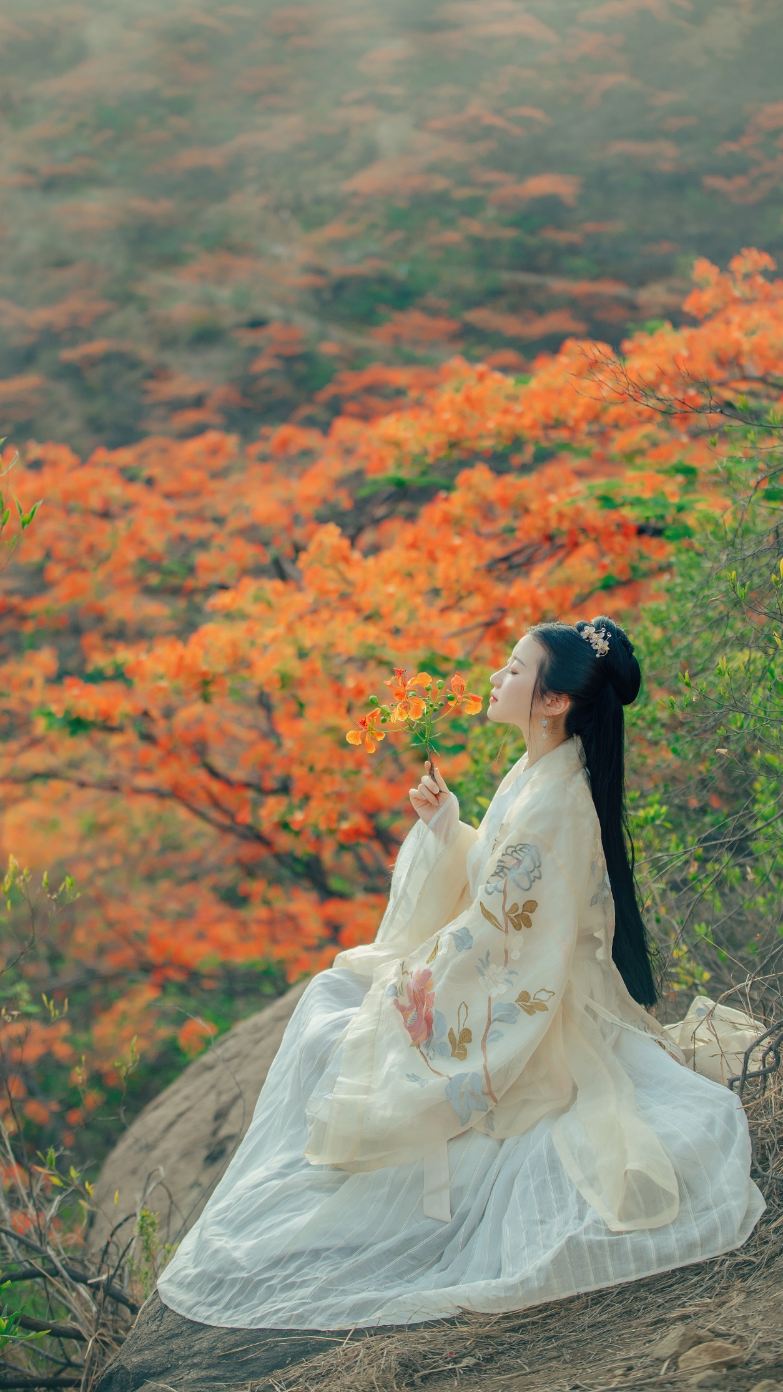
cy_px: 698
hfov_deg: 16.3
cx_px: 396
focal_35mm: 74
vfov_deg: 28.6
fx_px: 2731
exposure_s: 1/200
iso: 100
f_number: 2.8
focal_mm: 70
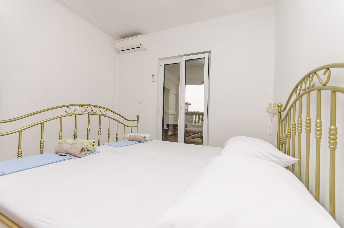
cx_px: 172
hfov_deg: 100.5
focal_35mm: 15
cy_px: 114
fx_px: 143
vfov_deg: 77.1
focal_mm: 10
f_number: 7.1
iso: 100
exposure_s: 1/125
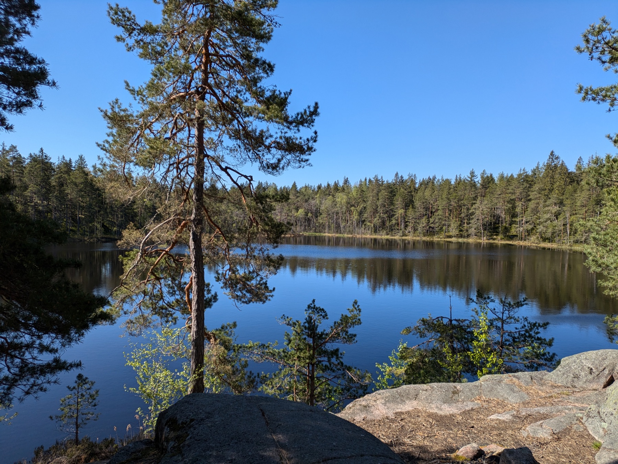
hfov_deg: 69.4
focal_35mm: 25
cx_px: 309
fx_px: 446
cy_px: 232
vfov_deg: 54.9
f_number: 1.89
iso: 46
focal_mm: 5.43
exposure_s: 1/1513
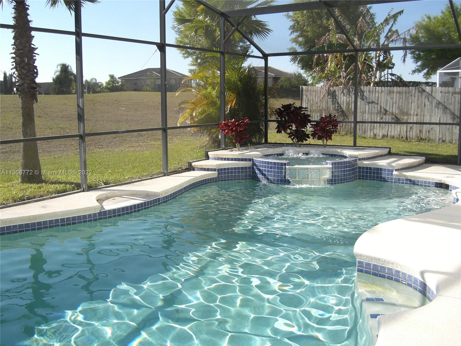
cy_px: 173
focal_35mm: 38
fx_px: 506
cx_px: 230
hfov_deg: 49.0
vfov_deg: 37.7
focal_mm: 7.9
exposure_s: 1/800
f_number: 2.8
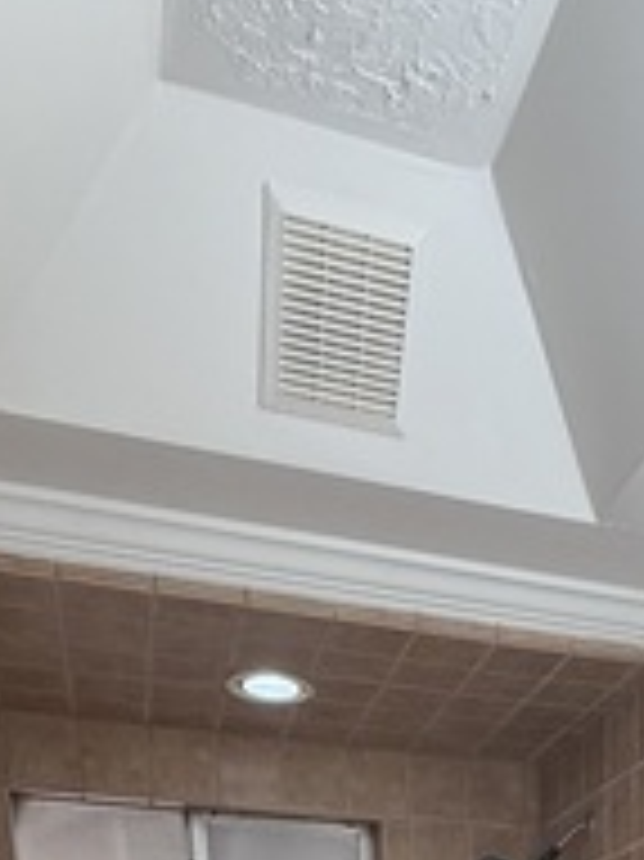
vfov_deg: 25.1
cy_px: 1414
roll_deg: -0.2
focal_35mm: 47
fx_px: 1167
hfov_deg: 29.5
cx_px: 585
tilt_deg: -15.7
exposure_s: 1/120
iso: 200
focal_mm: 2.22
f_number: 2.2
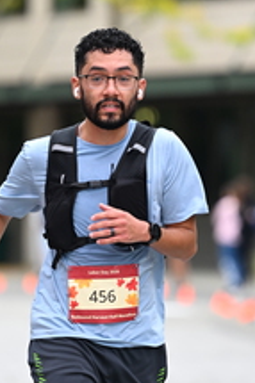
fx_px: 4501
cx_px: 95
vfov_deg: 4.9
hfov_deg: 3.2
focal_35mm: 423
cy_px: 187
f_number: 2.8
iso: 640
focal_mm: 165
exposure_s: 1/1600
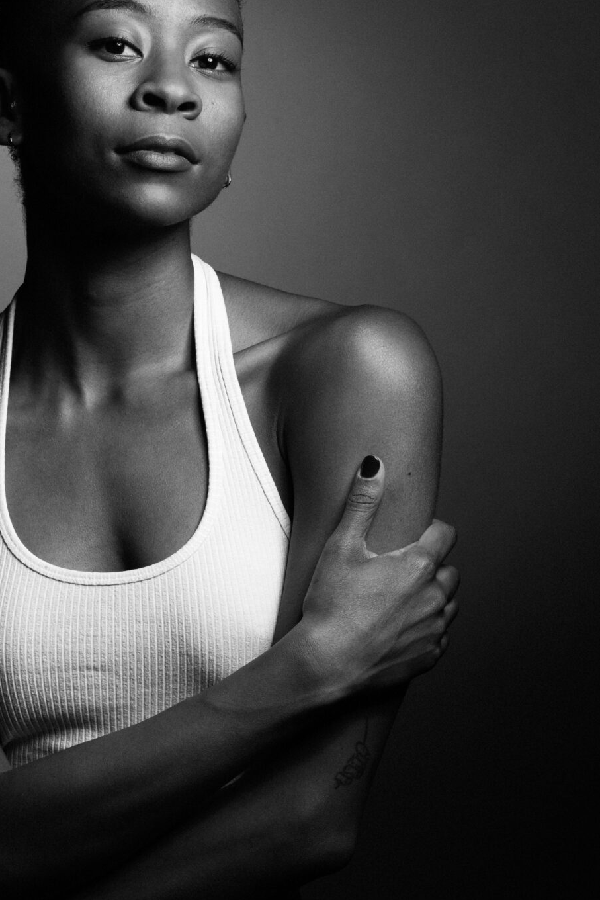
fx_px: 3999
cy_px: 526
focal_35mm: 160
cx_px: 132
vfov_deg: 12.8
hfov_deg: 8.6
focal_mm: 85
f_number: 10
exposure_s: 1/250
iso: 500
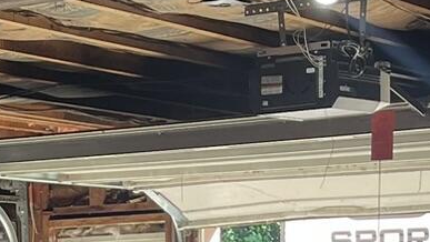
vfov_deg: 7.2
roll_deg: +0.8
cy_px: 739
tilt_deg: -13.6
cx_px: 152
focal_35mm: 150
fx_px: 1711
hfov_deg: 14.3
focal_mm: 5.1
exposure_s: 1/120
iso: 40
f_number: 1.6
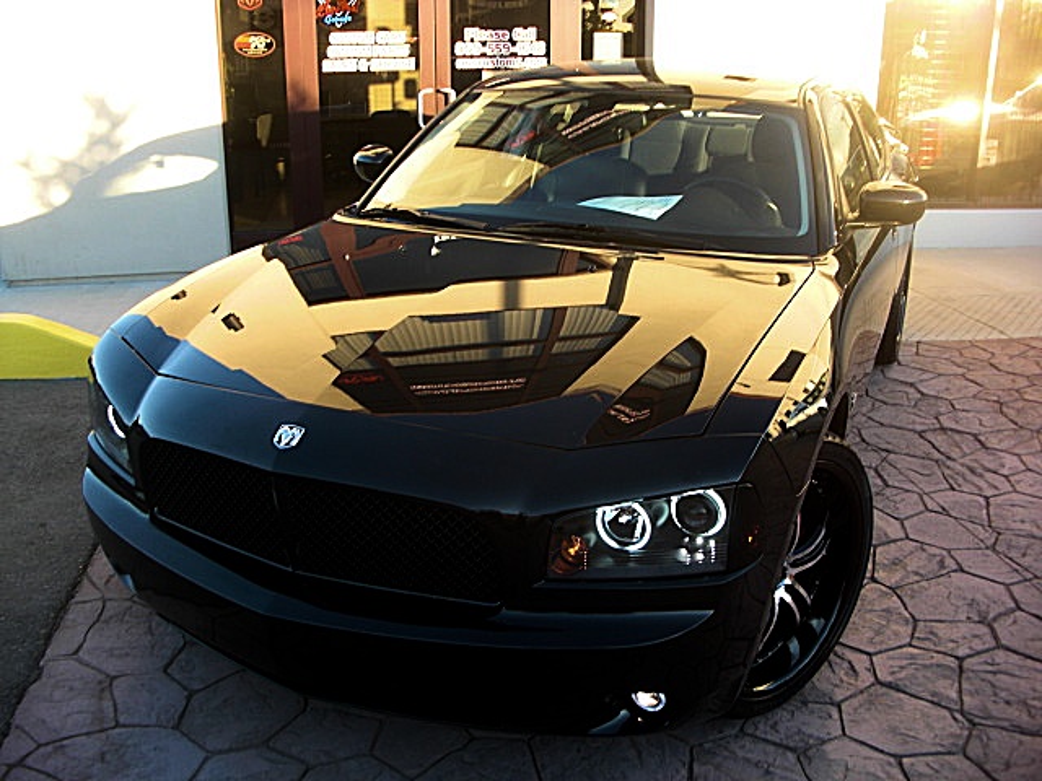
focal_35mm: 36
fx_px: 1084
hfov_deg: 51.4
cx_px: 521
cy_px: 390
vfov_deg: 39.7
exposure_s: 1/80
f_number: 2.8
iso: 50
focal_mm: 6.3
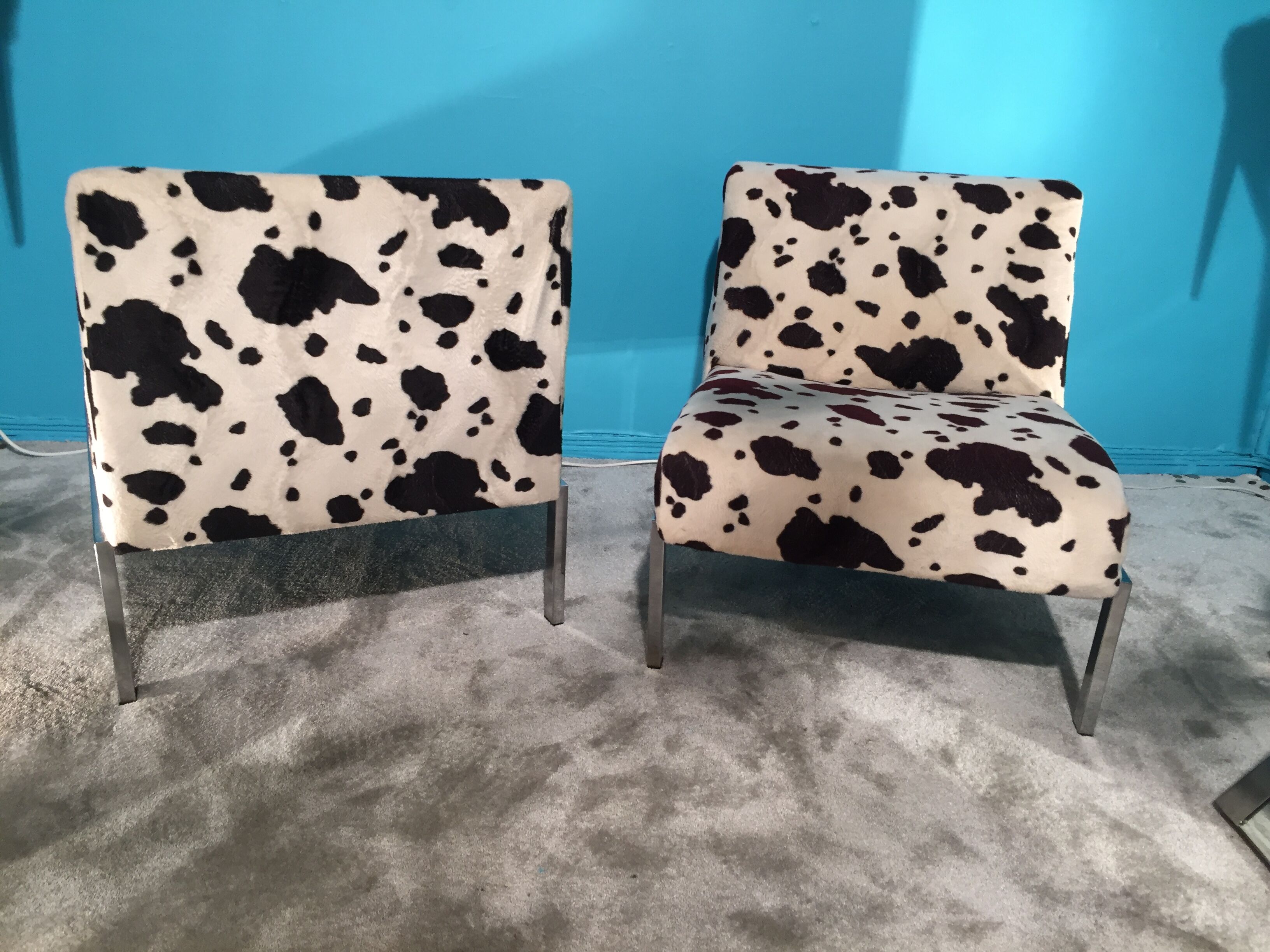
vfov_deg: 48.2
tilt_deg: -20.6
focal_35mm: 29
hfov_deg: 61.7
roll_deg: -1.2
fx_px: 1064
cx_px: 635
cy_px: 476
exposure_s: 1/33
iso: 100
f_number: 2.2
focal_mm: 4.15
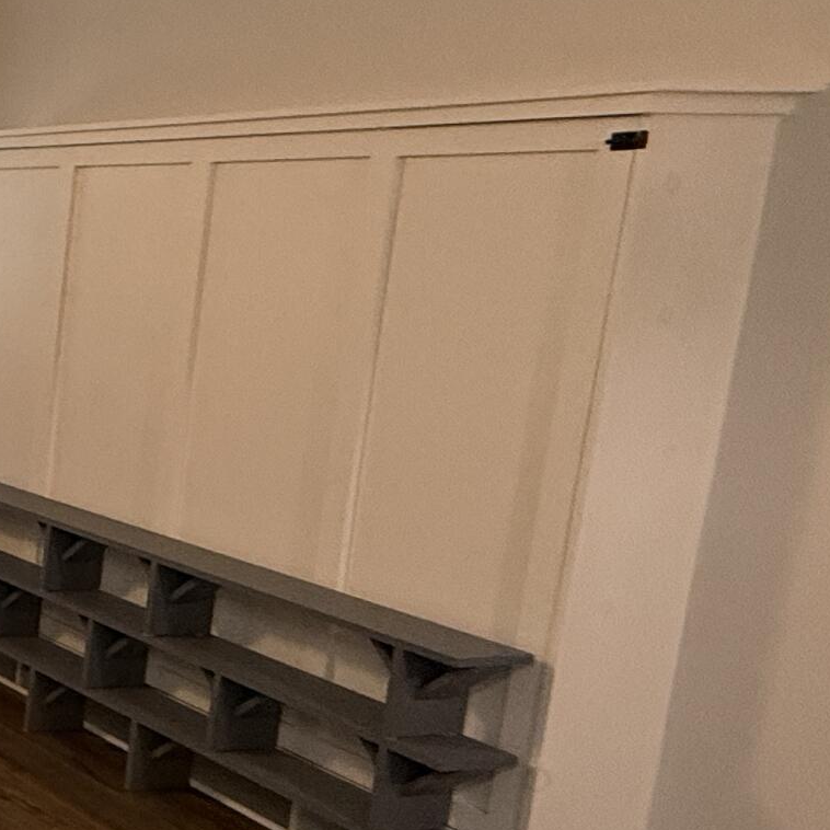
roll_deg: +0.0
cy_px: 429
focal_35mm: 49
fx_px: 1329
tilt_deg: -9.7
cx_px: -719
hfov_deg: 21.0
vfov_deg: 34.7
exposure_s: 1/60
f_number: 2.2
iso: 250
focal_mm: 2.22
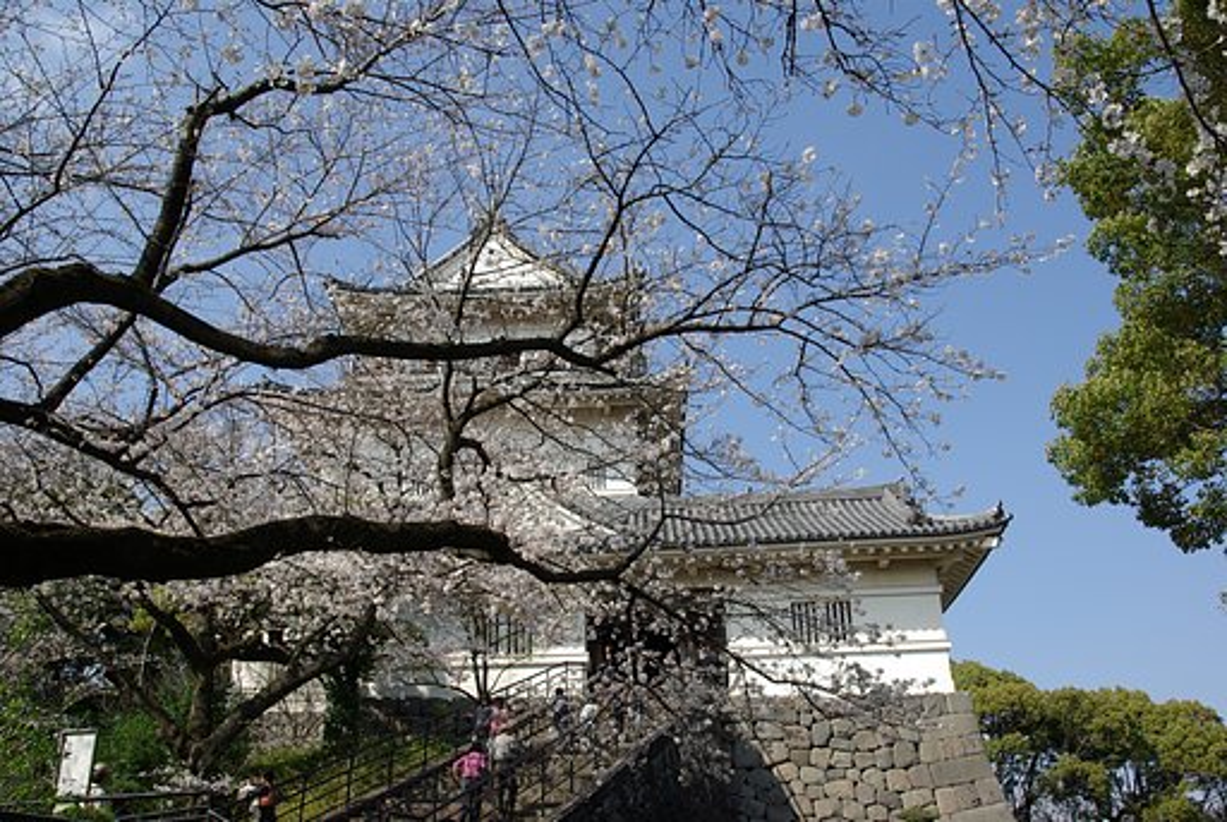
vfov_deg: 38.5
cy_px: 411
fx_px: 1178
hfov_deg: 55.0
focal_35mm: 34
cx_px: 614
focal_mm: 23
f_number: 11
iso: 100
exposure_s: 1/100
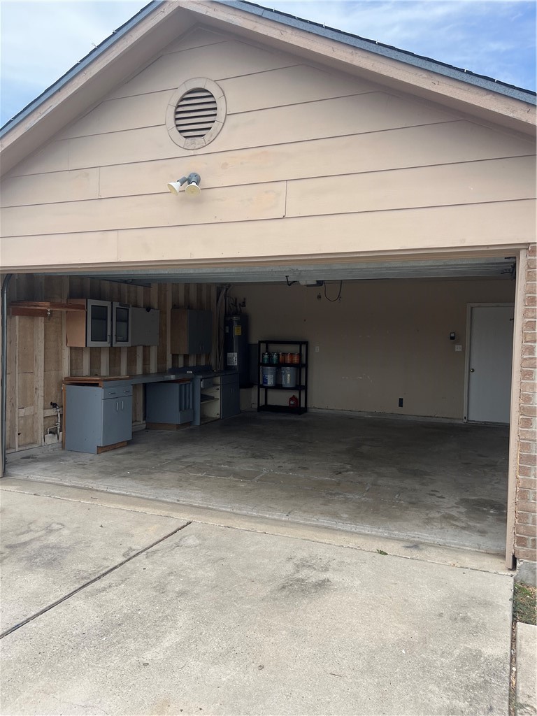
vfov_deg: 67.3
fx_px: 538
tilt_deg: -2.0
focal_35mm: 26
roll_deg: -0.5
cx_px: 268
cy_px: 358
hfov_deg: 53.1
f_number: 1.6
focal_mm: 5.1
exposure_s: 1/1802
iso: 50
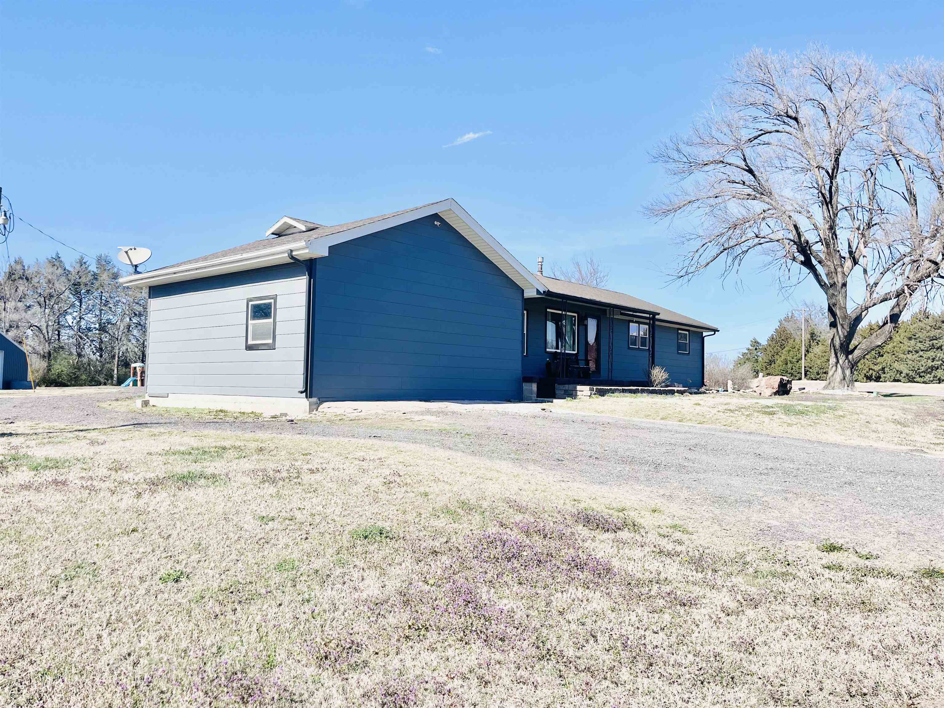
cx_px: 472
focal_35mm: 26
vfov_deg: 53.1
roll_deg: -0.4
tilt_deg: +1.4
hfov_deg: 67.3
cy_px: 354
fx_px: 709
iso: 50
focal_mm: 5.1
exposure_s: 1/3311
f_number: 1.6
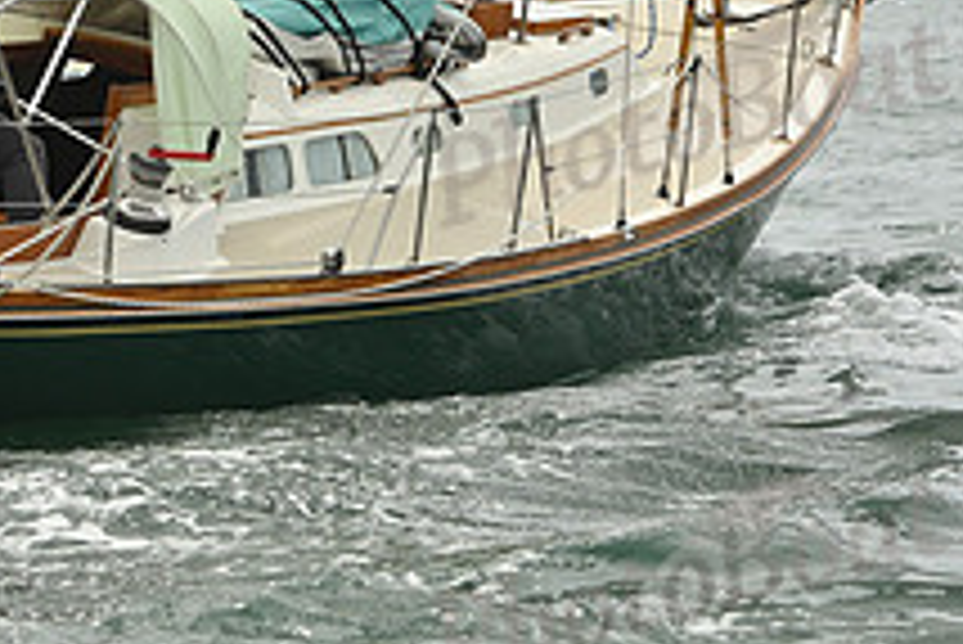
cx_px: 202
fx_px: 6531
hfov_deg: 8.4
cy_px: -61
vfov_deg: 5.6
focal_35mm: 244
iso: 320
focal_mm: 90
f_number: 10
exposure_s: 1/1000
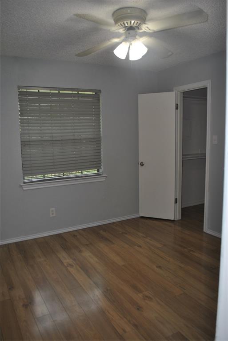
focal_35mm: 27
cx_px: 114
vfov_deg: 67.4
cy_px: 170
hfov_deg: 48.0
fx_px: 256
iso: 200
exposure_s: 1/60
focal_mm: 18
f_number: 3.5
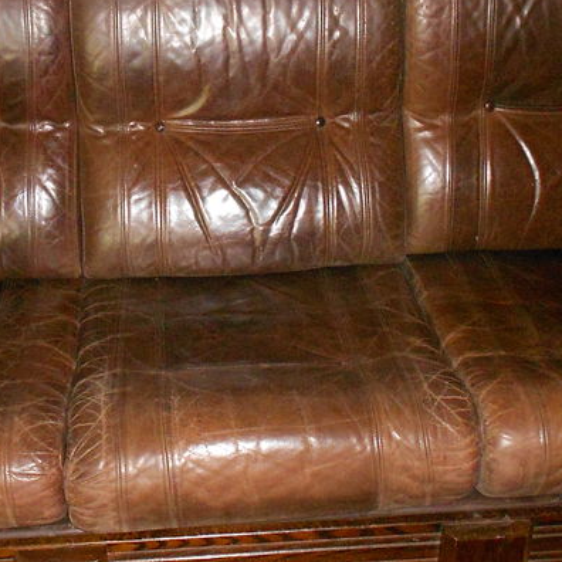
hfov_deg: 29.5
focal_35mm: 58
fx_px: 1065
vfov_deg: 29.3
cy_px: 186
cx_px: 227
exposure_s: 1/25
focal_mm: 4.6
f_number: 3.2
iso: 400
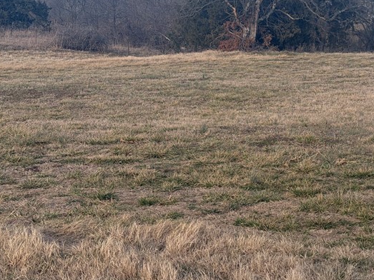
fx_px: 1015
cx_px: 360
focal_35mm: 94
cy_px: 78
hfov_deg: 20.3
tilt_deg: -4.8
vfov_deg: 15.7
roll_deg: -0.8
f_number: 1.78
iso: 64
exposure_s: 1/3226
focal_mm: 6.76
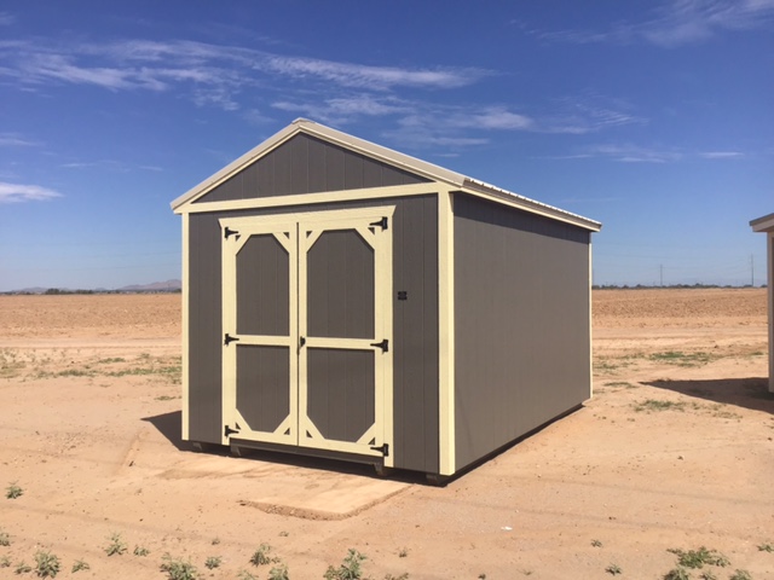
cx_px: 387
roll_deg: +0.1
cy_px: 290
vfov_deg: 45.4
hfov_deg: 58.4
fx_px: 693
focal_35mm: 31
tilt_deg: -1.4
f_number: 2.4
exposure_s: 1/2809
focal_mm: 3.3
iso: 25
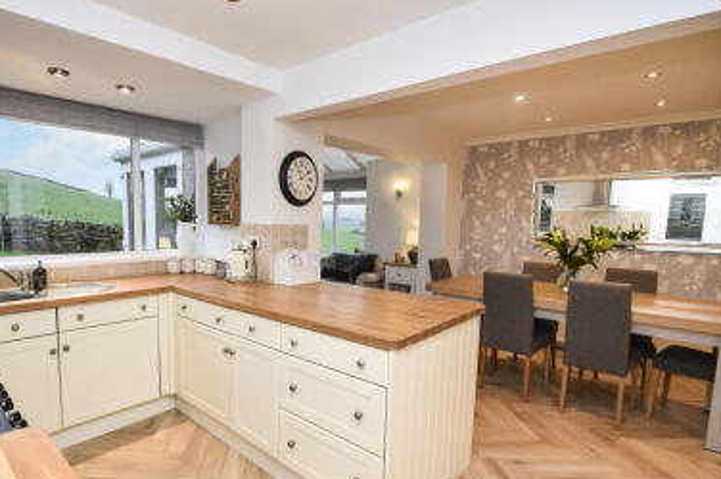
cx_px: 297
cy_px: 256
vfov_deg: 64.4
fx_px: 380
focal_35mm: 19
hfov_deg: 86.1
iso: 800
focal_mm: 10
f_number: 5.6
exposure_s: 1/125
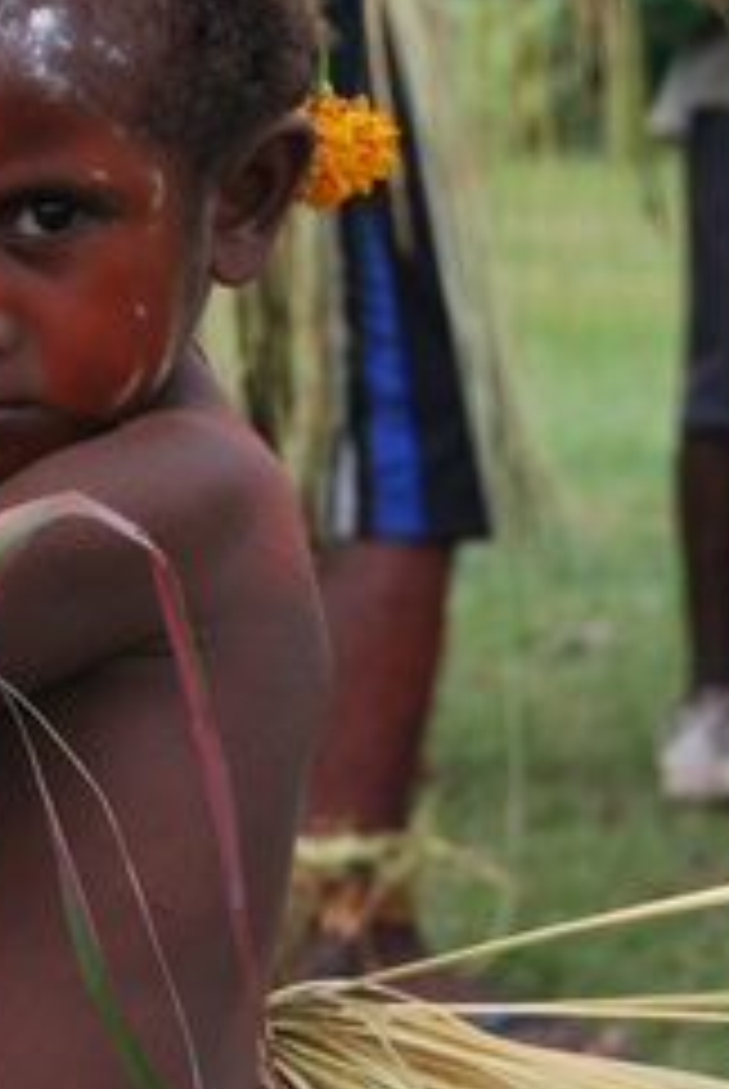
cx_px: -32
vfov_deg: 11.6
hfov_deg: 7.7
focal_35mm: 177
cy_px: 778
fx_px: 5361
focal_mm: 52
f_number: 6.3
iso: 100
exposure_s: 1/160
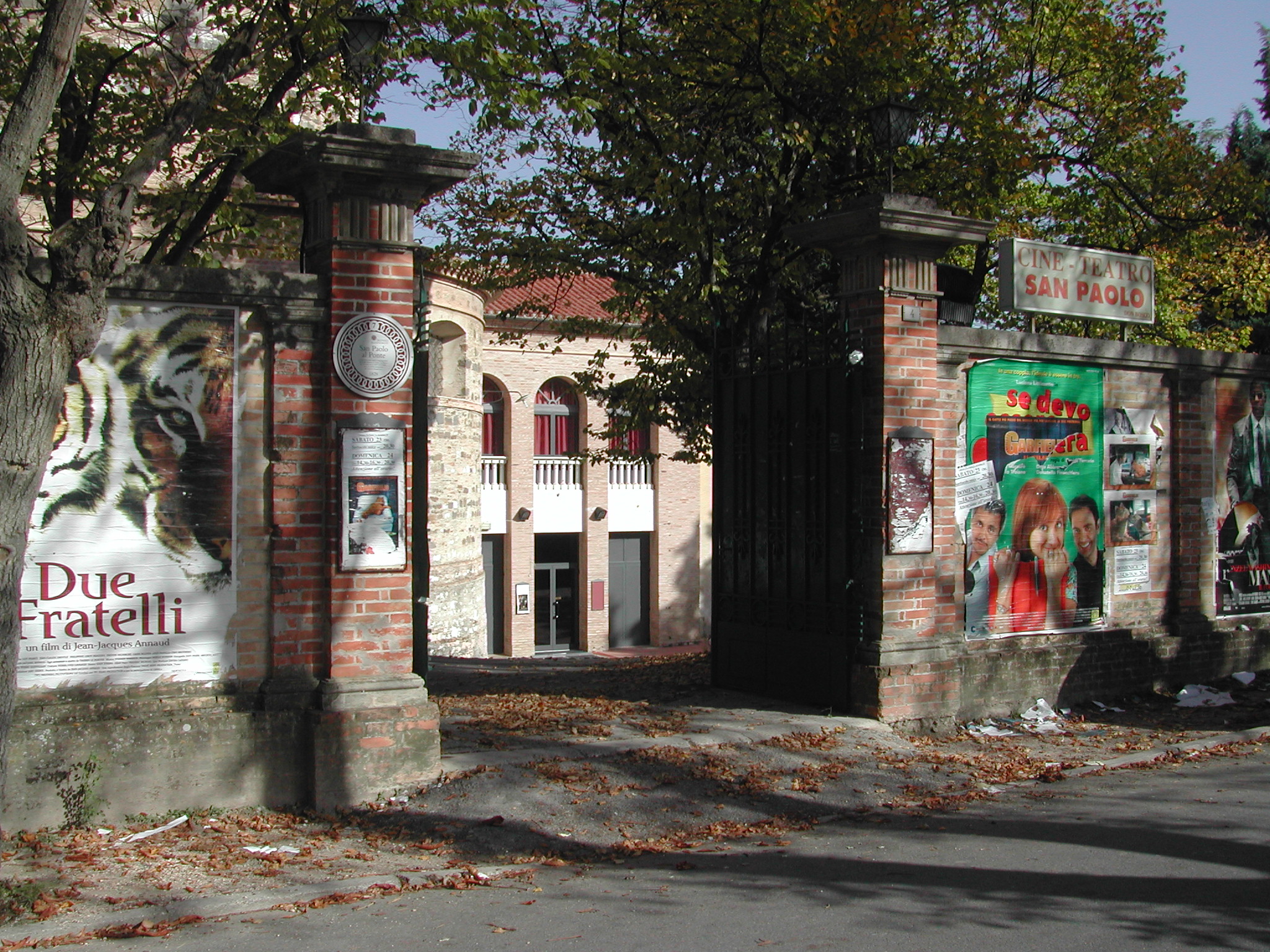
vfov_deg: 37.7
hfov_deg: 49.0
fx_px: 1394
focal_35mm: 38
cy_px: 476
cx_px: 635
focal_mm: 8
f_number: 7.6
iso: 100
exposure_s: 1/261
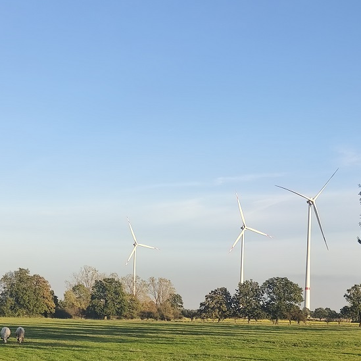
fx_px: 779
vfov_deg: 25.6
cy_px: 294
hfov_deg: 26.1
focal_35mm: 66
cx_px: 210
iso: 50
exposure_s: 1/317
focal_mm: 6.18
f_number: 1.65
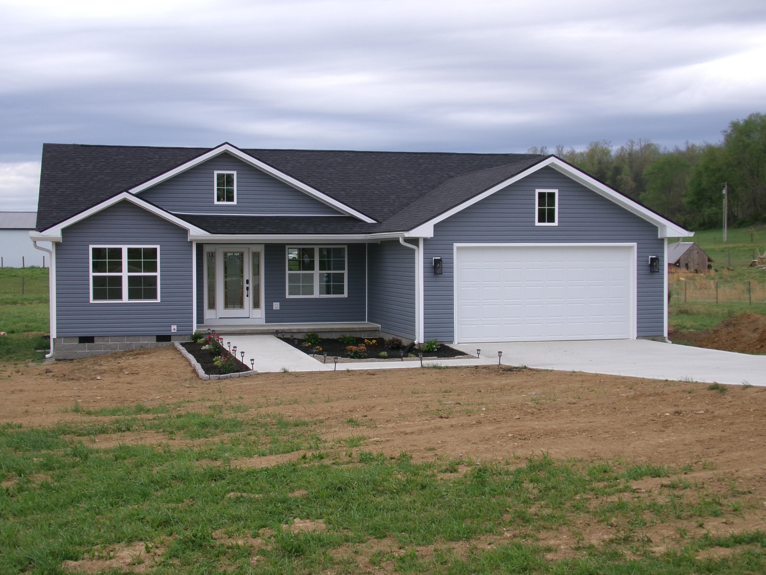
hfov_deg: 39.7
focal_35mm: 48
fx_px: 1062
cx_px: 383
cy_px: 288
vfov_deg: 30.3
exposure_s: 1/300
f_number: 4.2
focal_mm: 8.5
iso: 100
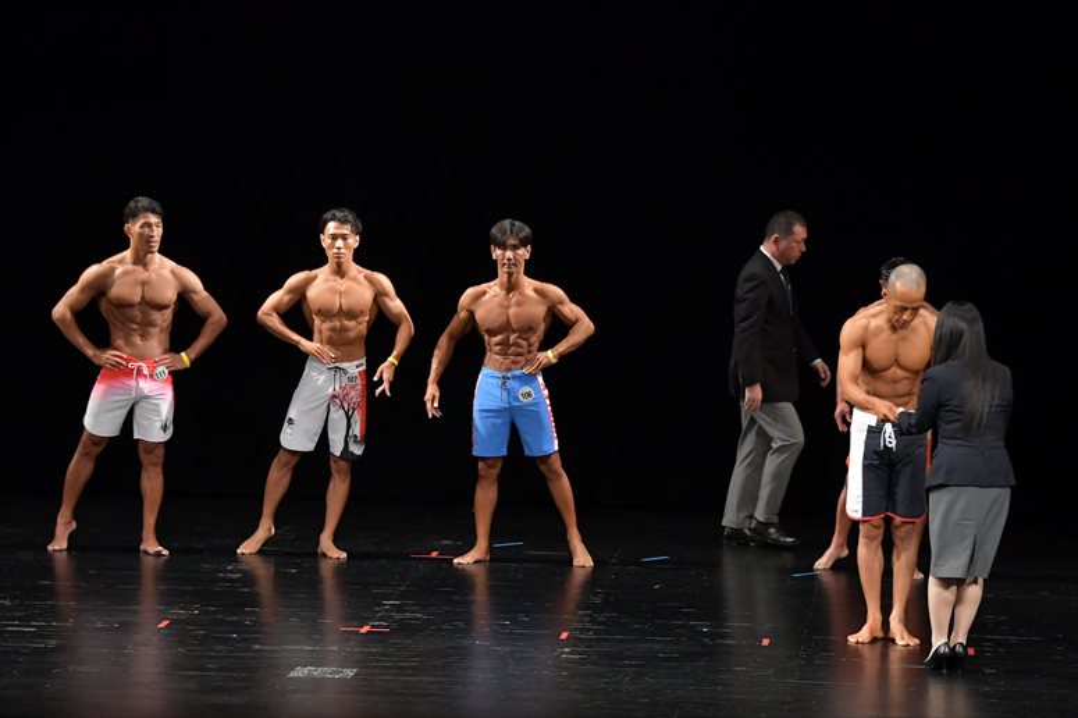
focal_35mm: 174
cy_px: 359
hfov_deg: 11.8
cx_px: 539
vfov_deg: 7.9
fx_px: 5208
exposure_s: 1/400
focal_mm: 116
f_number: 5.6
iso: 3200
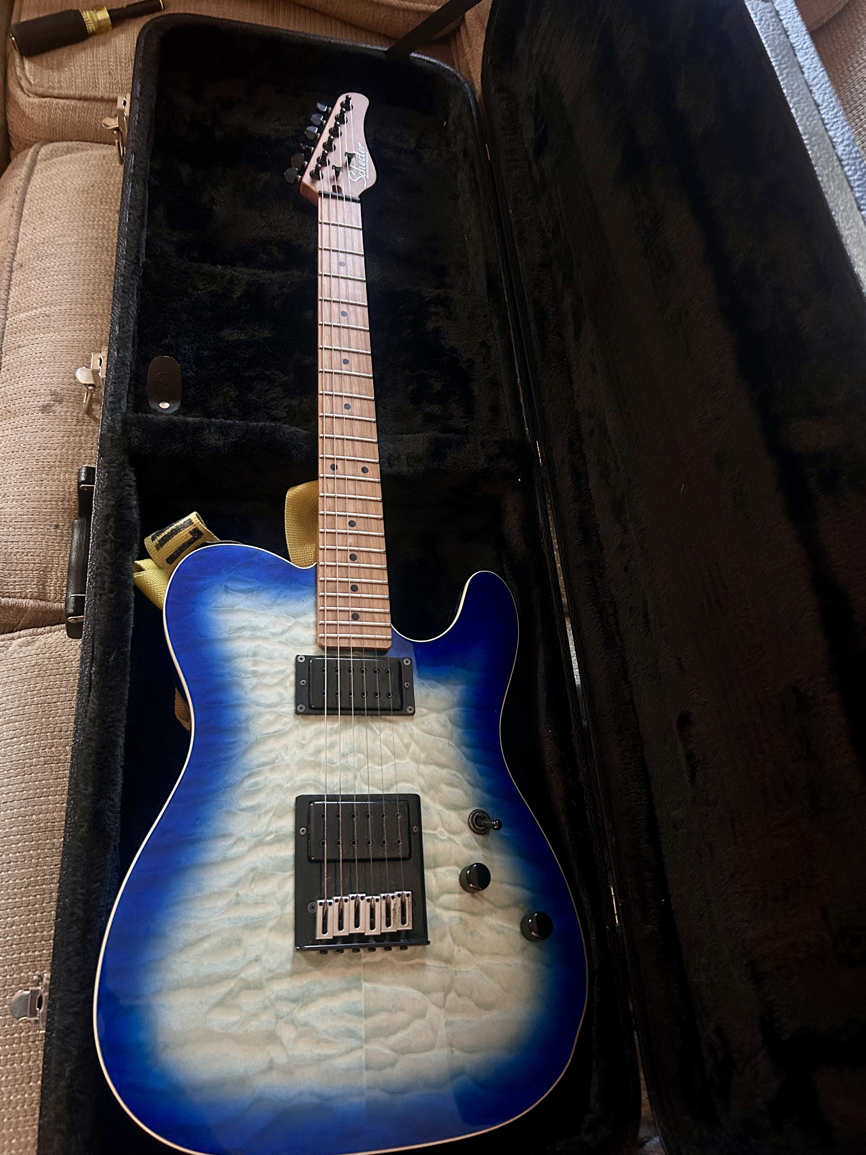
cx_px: 433
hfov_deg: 53.1
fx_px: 867
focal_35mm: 26
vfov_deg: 67.3
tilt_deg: -63.7
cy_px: 578
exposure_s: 1/30
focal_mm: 5.7
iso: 1000
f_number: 1.5
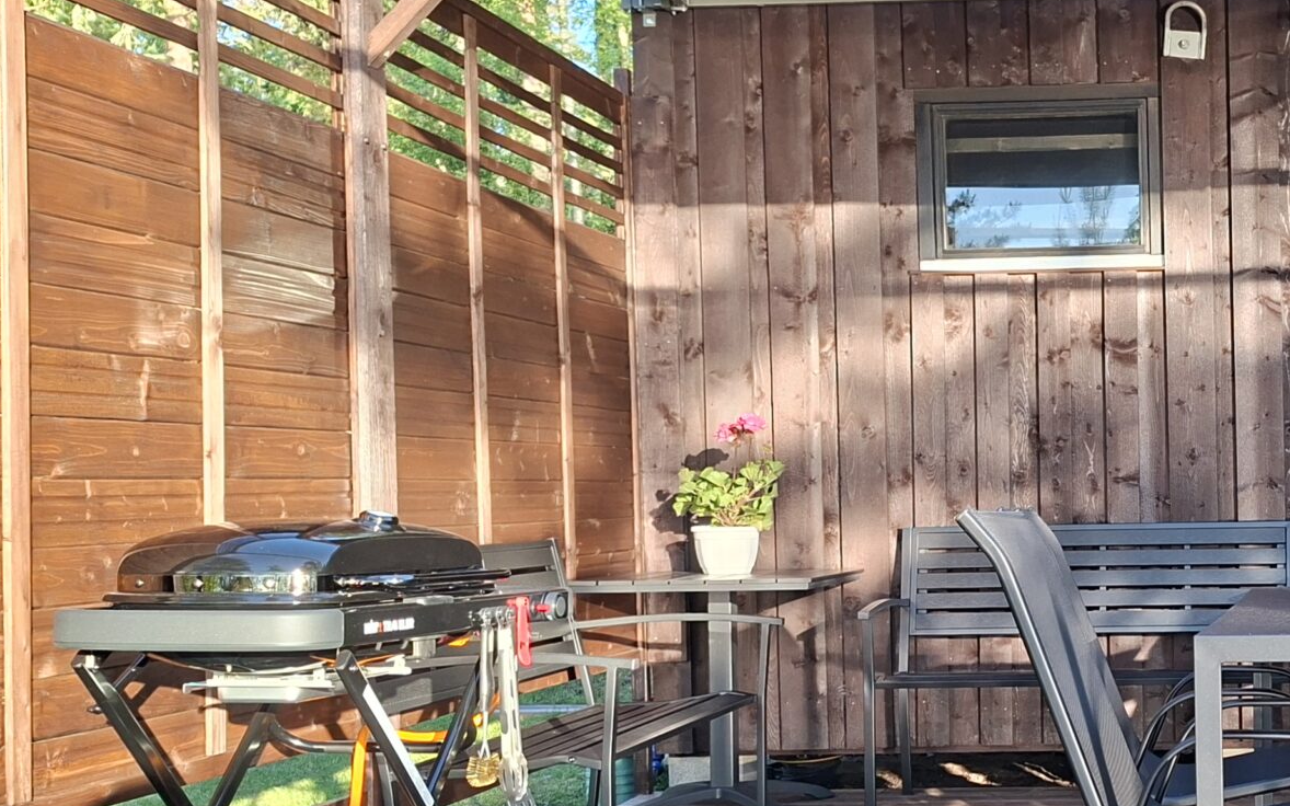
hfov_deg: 35.5
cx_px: 1203
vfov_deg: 24.3
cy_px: 536
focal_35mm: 53
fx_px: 1863
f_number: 1.8
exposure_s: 1/189
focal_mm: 5.54
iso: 50
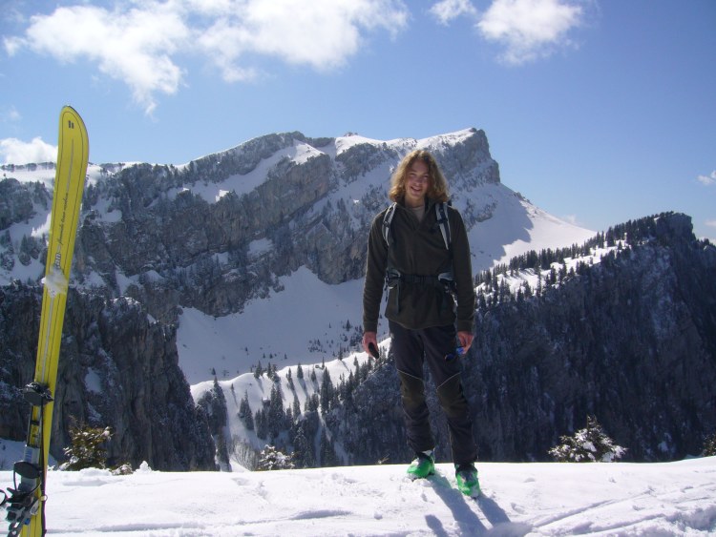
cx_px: 358
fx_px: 724
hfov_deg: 52.6
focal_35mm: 35
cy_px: 268
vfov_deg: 40.7
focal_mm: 5.8
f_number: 5.6
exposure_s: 1/1000
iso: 80
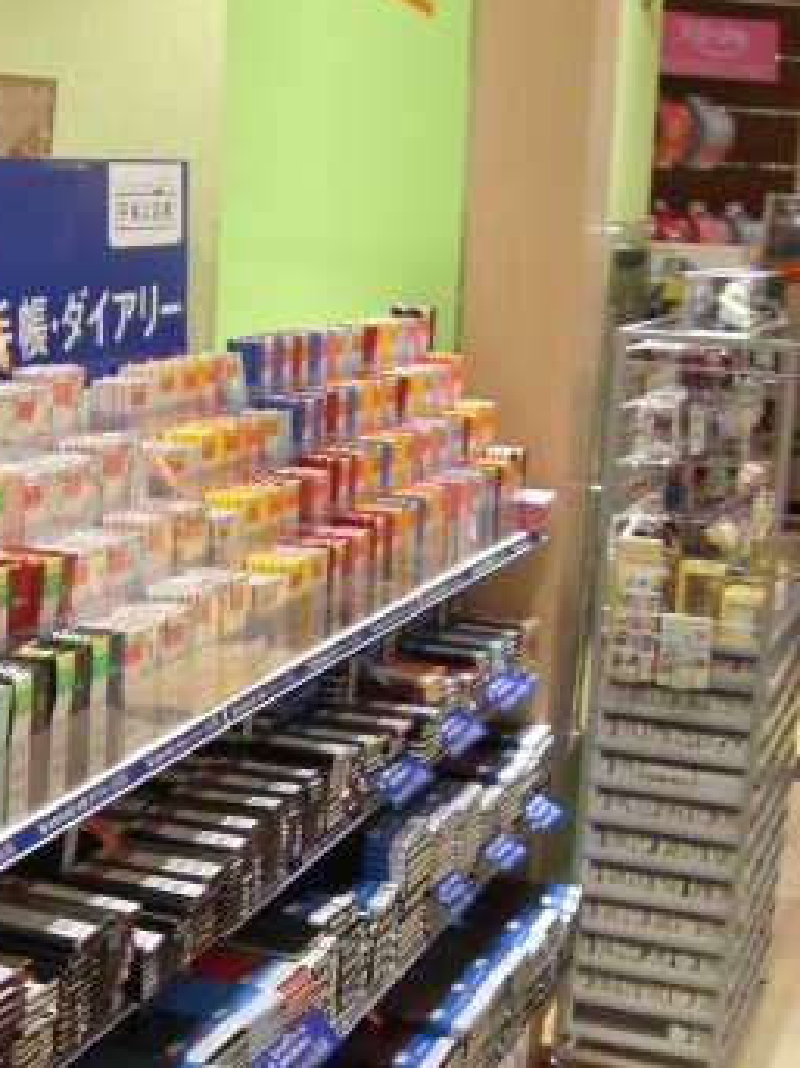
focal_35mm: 71
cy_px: 735
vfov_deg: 27.2
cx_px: 53
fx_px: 2189
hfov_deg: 20.2
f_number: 2.7
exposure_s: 1/80
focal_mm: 6.2
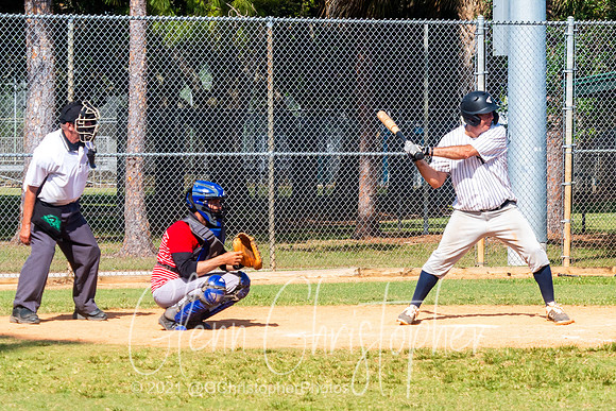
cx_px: 414
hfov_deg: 8.5
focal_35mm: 243
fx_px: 4166
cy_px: 170
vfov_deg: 5.6
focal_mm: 70
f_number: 4.5
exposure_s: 1/1600
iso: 200
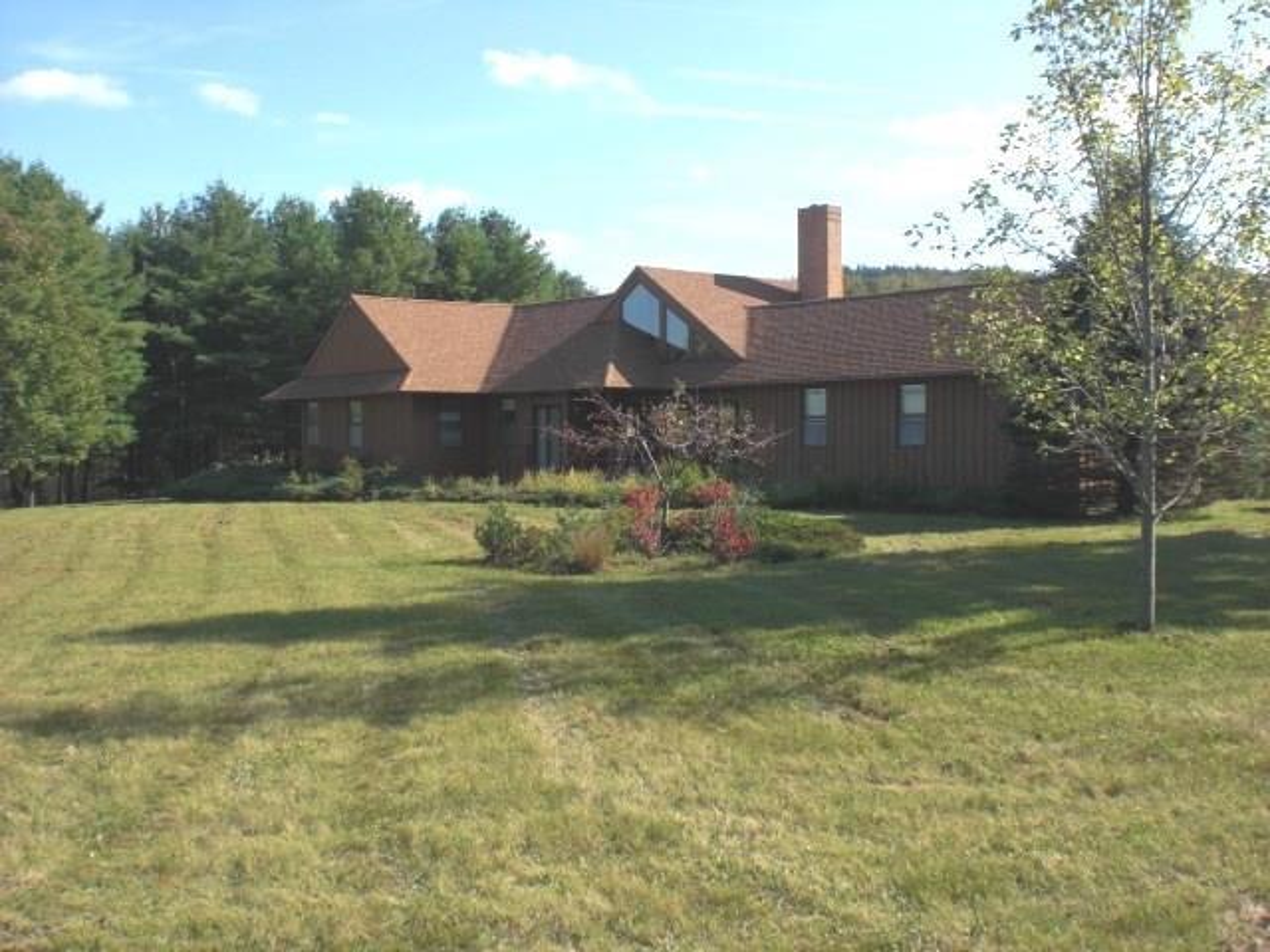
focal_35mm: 38
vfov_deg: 37.7
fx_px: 1394
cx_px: 635
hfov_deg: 49.0
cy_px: 476
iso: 64
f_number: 5.6
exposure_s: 1/250
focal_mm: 6.3
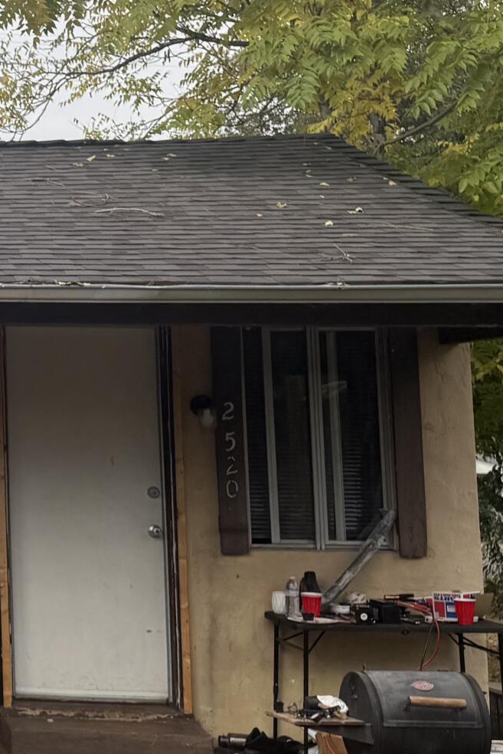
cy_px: 270
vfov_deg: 26.5
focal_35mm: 76
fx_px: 1592
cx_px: -437
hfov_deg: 15.2
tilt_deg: +7.1
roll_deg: -0.7
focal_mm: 6.76
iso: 80
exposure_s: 1/1901
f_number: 1.78
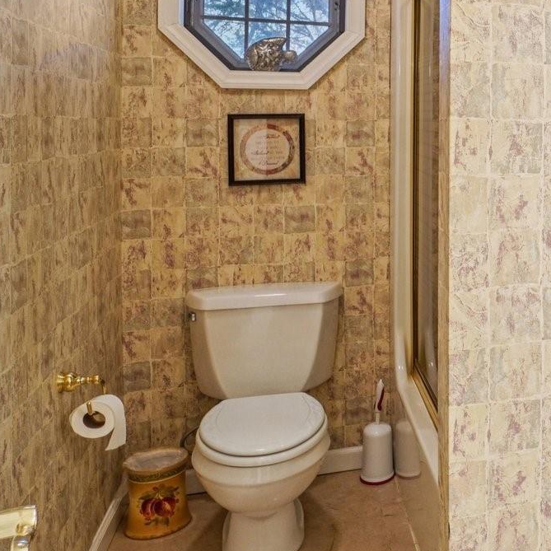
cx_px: 650
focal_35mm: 39
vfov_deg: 41.9
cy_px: 157
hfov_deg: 34.8
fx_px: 702
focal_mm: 10
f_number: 8
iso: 400
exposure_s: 1/13
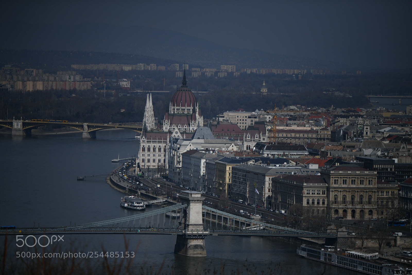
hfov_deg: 10.3
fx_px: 2289
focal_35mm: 200
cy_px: 138
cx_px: 206
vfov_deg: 6.9
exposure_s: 1/8000
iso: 100
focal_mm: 200
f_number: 2.8
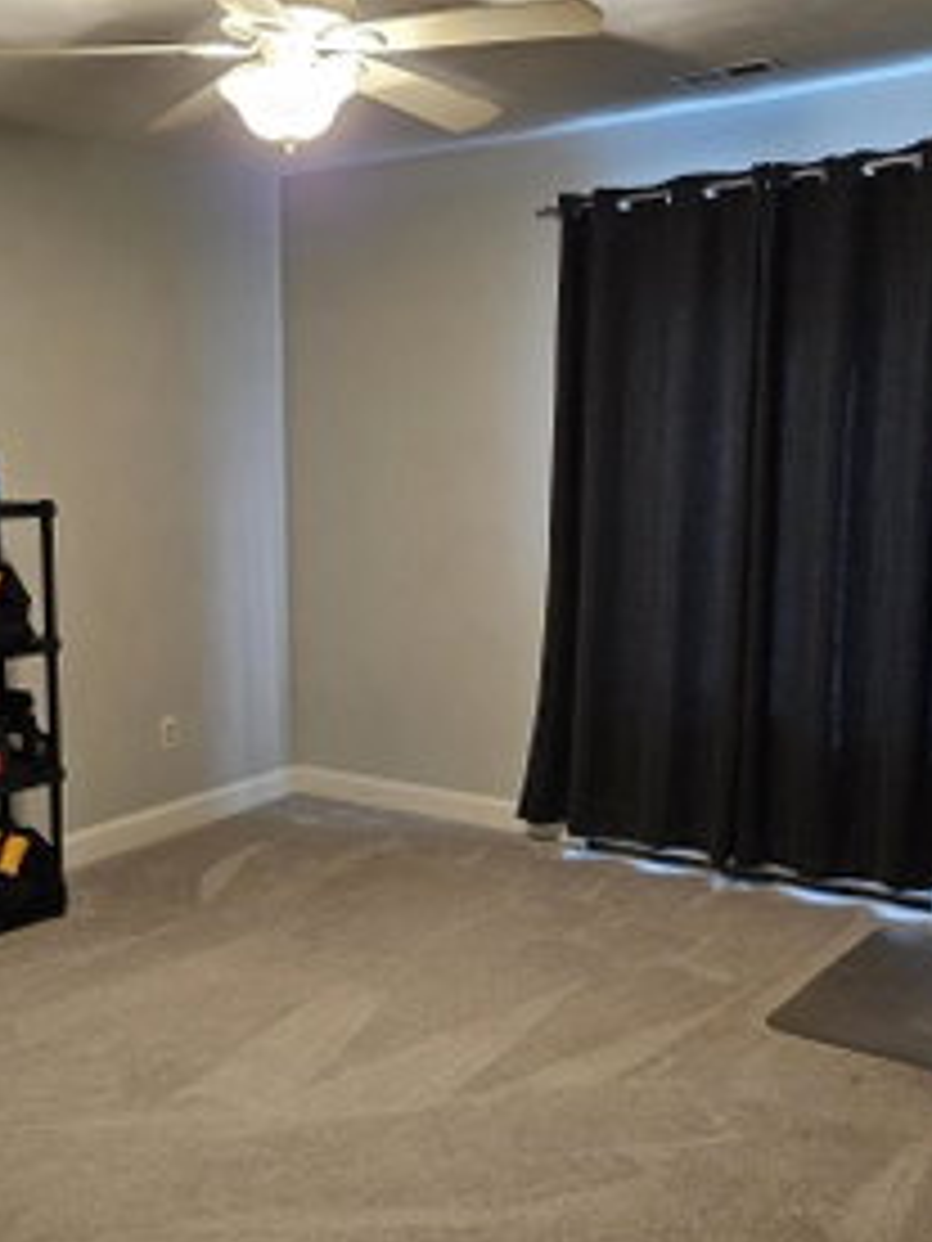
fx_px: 1436
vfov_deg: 46.6
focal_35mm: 40
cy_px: 716
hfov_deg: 35.5
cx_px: 293
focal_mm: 5.4
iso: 500
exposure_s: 1/30
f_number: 1.8
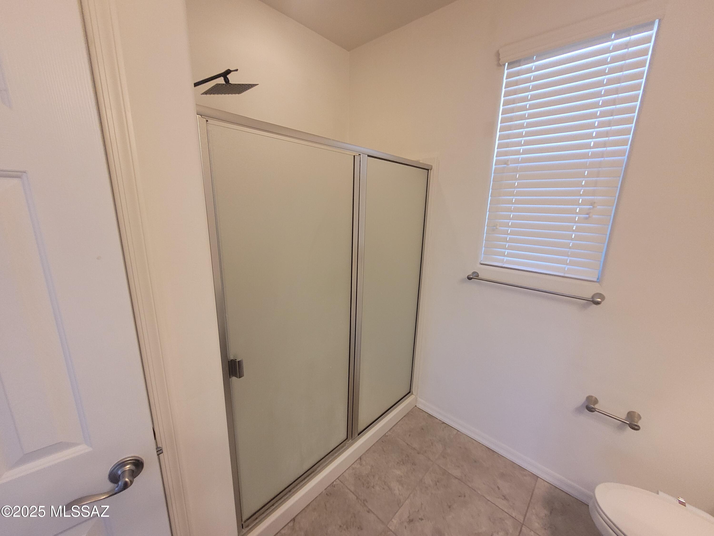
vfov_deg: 89.9
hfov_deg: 106.2
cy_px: 268
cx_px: 357
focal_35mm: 13
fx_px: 268
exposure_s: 1/60
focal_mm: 1.74
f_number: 2.2
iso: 200
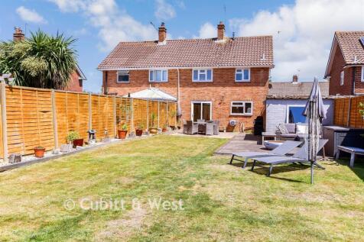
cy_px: 121
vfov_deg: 43.6
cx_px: 182
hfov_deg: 61.9
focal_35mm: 30
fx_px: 303
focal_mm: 20
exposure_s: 1/800
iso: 200
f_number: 8
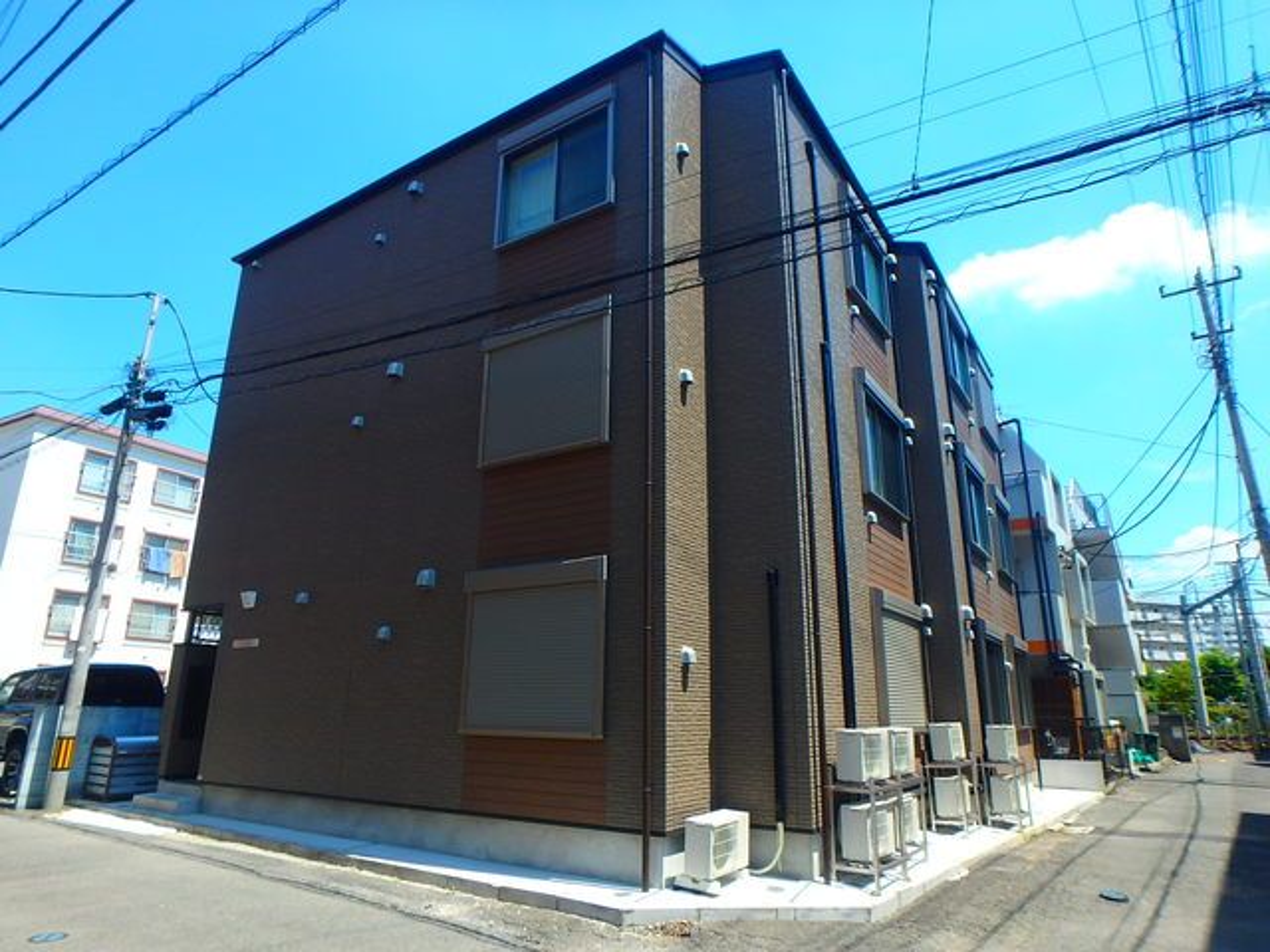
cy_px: 476
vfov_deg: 63.4
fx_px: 770
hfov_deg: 79.0
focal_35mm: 21
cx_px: 635
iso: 125
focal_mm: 3.7
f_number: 3.5
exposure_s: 1/800
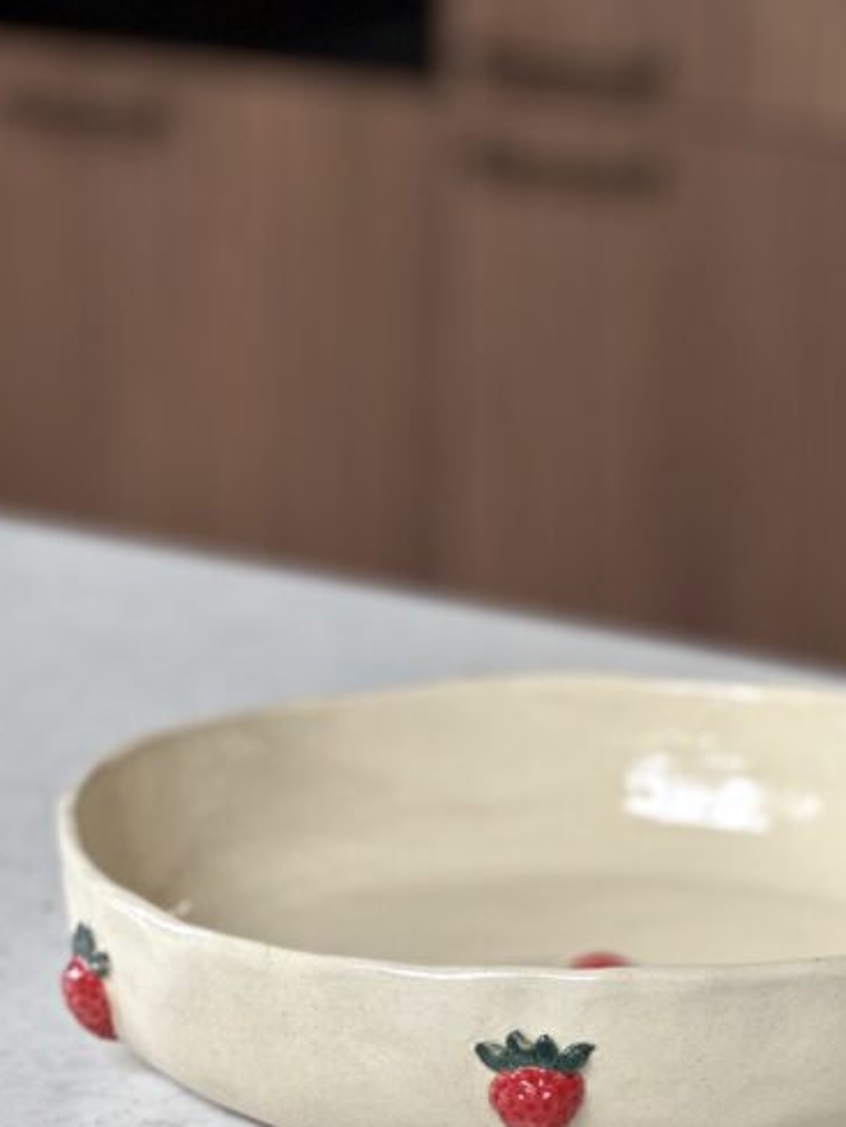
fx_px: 4104
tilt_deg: -14.5
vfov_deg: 15.6
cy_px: 731
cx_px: 622
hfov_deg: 11.7
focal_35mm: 126
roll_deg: -0.9
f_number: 2.8
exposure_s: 1/121
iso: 100
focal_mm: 9
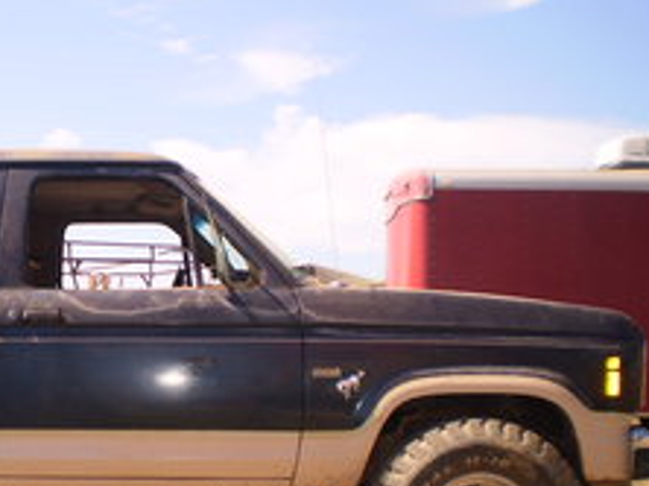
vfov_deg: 22.4
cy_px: 357
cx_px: 108
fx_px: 1217
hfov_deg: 29.0
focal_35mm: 65
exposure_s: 1/1000
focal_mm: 6.3
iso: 64
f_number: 3.1
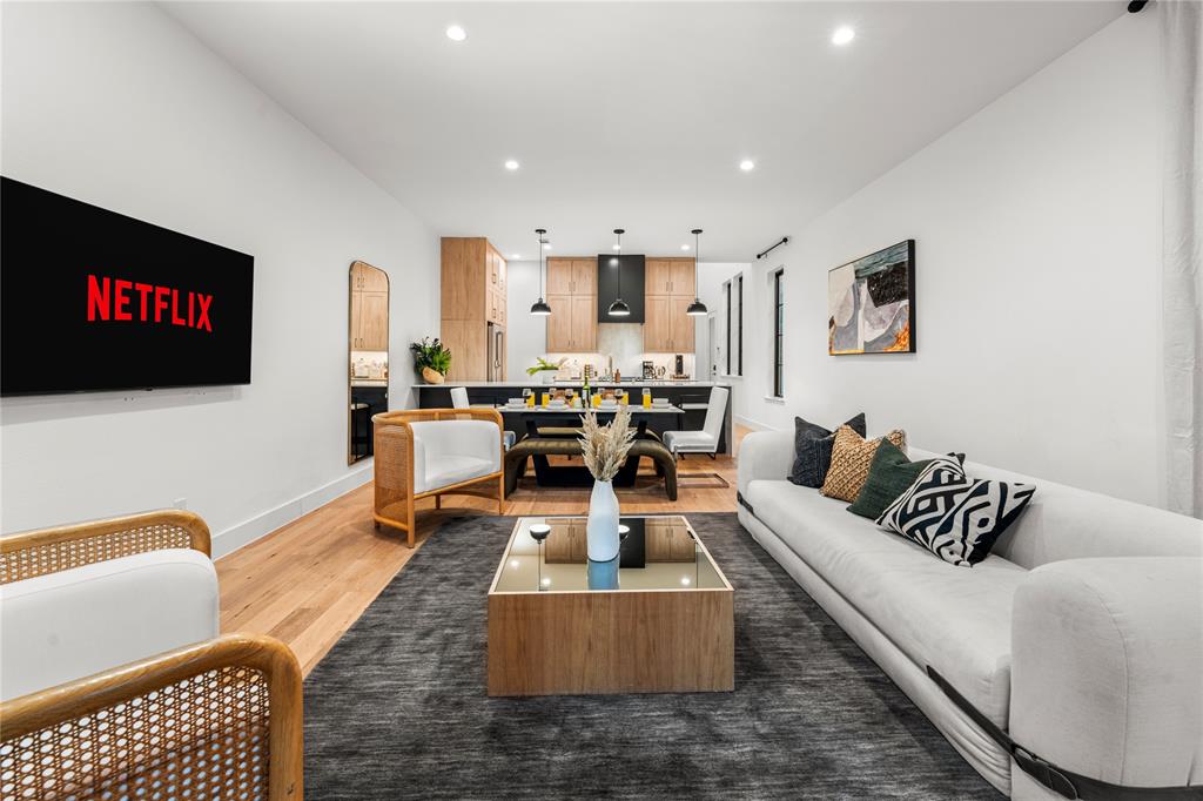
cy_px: 400
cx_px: 602
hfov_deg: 104.3
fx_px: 468
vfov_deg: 81.2
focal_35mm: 14
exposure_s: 1/2
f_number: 8
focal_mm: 14
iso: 400
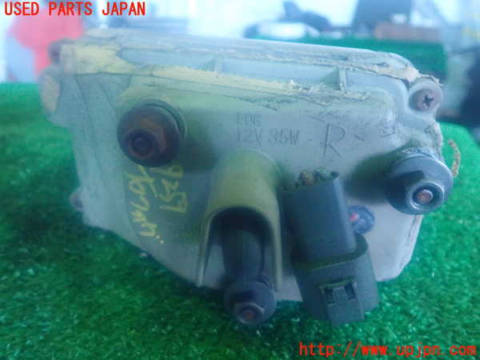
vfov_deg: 46.8
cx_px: 240
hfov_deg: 60.0
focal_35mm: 30
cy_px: 180
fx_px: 416
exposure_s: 1/30
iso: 1000
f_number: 2.3
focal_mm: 5.5
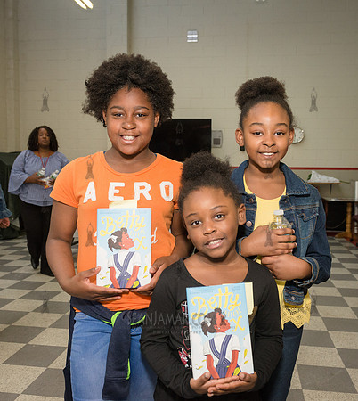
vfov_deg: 49.3
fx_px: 437
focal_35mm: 35
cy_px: 199
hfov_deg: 44.5
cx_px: 195
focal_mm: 26
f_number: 4.5
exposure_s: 1/500
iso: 2000
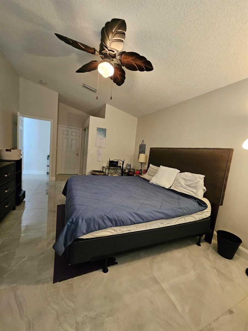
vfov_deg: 106.2
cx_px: 124
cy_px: 166
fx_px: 124
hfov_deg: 89.9
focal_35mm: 13
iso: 320
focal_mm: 1.7
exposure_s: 1/60
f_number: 2.2
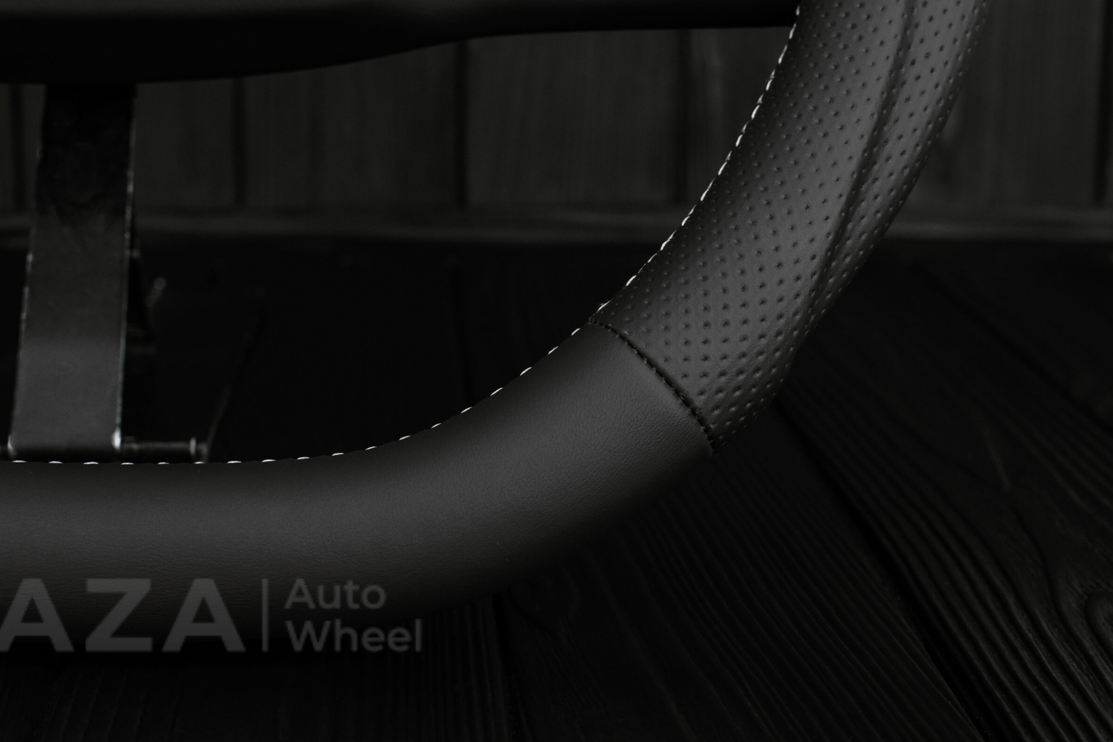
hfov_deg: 35.3
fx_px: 1748
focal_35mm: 57
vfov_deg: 24.0
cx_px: 519
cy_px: 351
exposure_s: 1/125
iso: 500
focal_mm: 35
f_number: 6.3
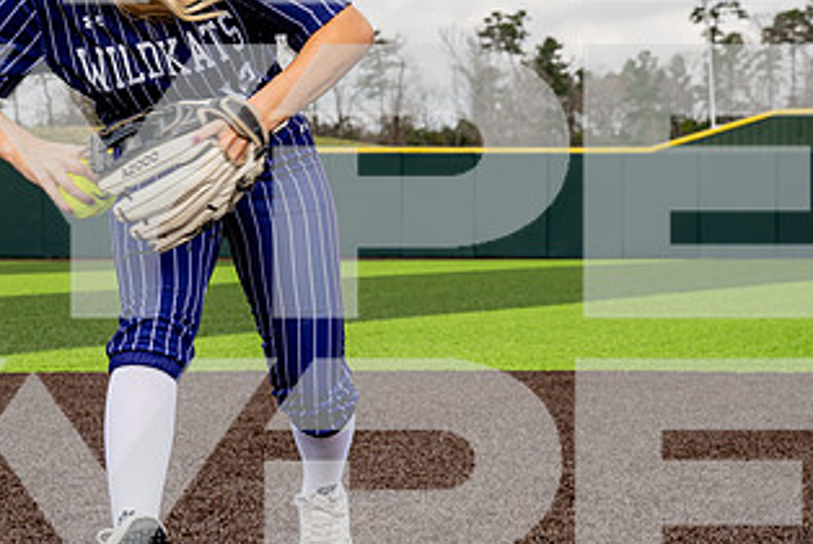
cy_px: 183
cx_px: 223
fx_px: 2373
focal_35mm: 105
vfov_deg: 13.1
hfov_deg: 19.3
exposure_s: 1/250
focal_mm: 56
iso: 100
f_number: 7.1
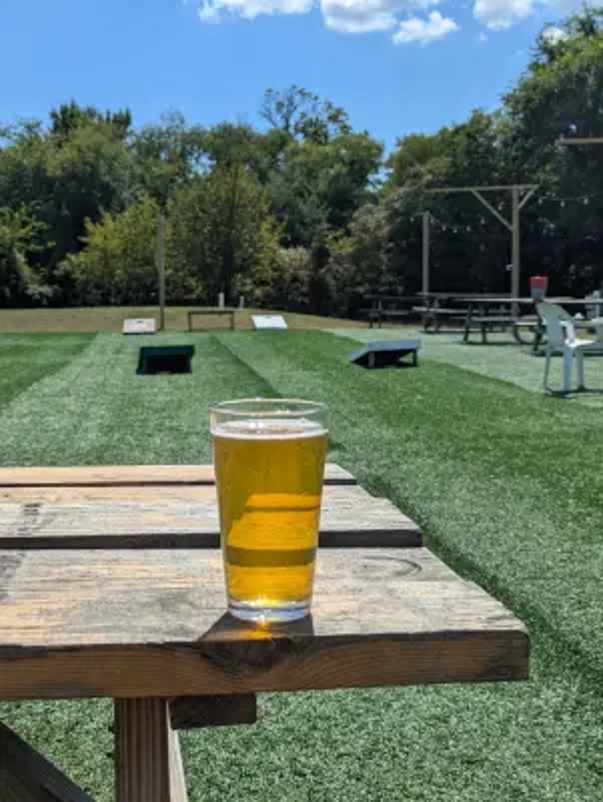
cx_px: 302
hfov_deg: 30.3
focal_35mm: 48
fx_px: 1112
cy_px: 401
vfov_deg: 39.6
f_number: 1.85
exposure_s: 1/3165
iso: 41
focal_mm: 6.81
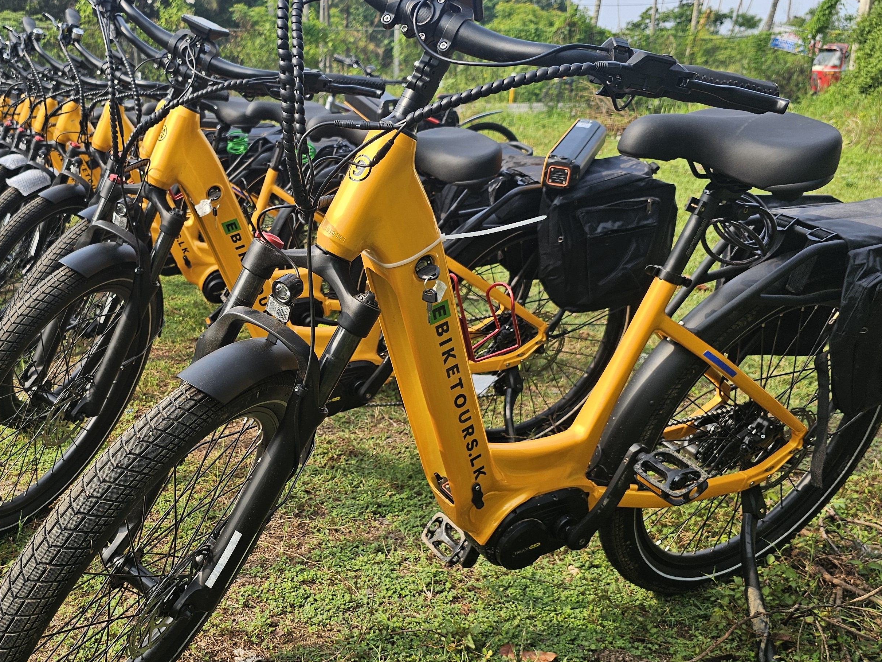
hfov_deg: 47.7
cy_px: 411
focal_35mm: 38
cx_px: 260
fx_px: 968
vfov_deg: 37.5
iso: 10
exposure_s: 1/236
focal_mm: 6.3
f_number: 1.7
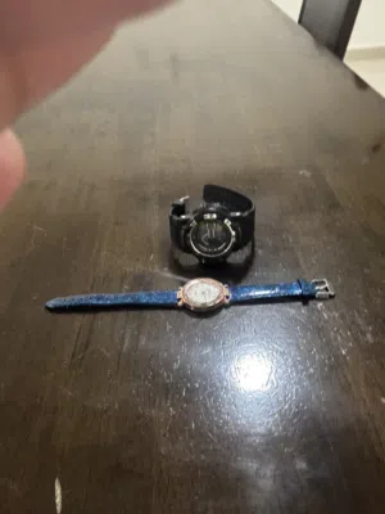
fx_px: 445
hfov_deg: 46.8
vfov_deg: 60.0
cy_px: 257
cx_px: 192
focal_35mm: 30
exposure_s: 1/30
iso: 400
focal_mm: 2.69
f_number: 1.9
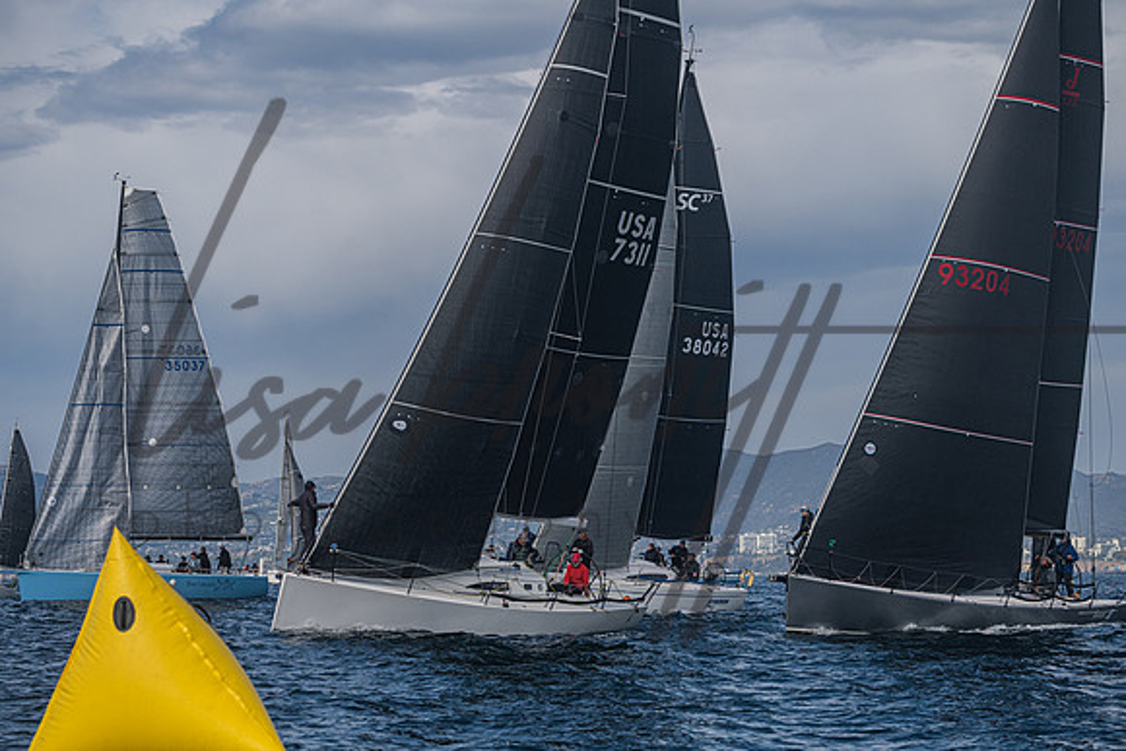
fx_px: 3373
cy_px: 376
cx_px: 572
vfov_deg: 12.7
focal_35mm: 108
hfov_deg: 19.0
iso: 320
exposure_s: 1/4000
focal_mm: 100
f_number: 6.3
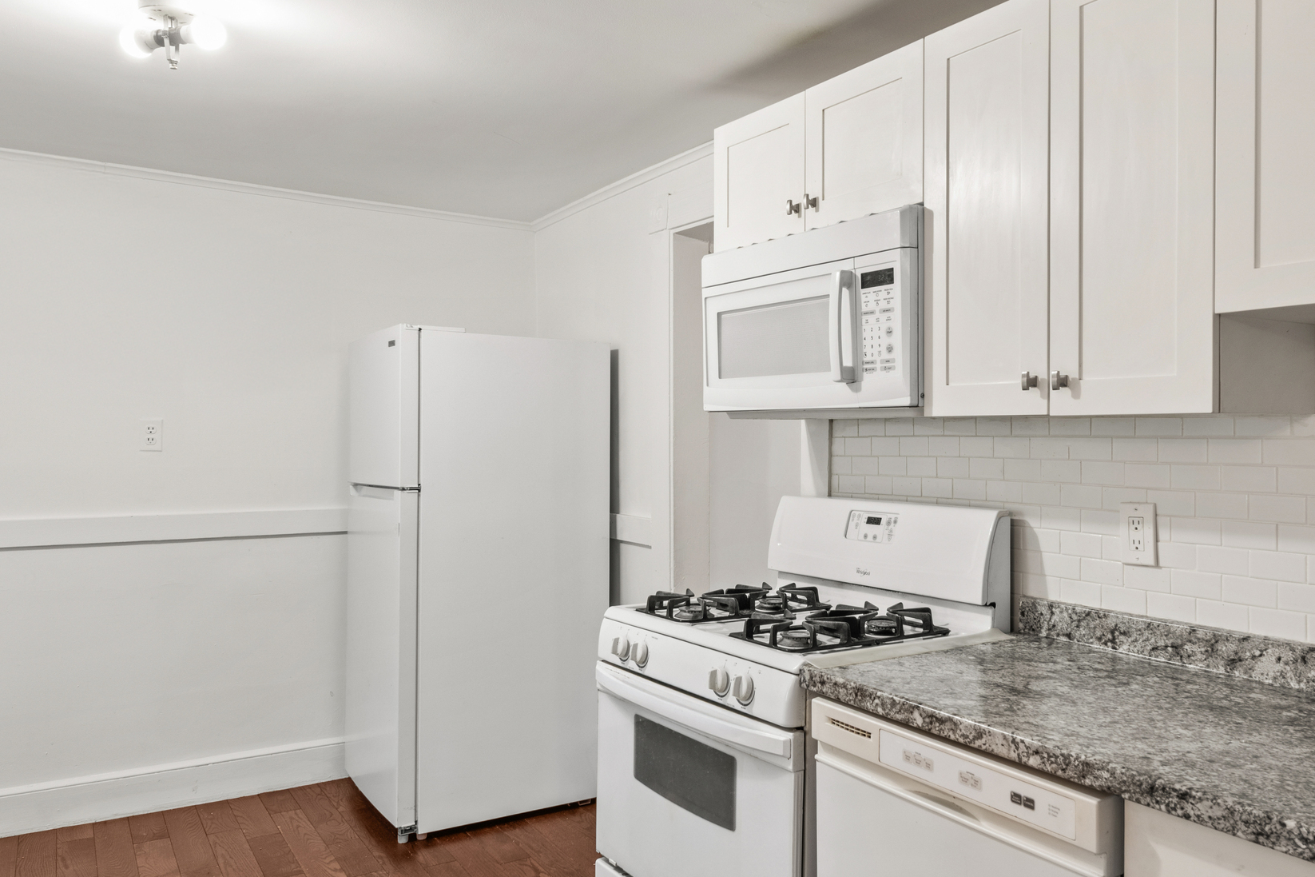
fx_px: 1023
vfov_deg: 46.4
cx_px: 742
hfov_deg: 65.2
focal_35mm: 28
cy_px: 444
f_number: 11
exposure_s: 1.3
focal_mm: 15
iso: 250
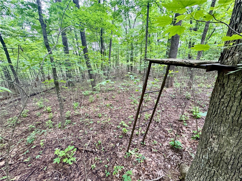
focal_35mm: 14
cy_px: 90
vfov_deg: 85.7
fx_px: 98
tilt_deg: -19.3
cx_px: 121
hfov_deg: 102.1
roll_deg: -1.6
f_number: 2.2
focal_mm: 2.22
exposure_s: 1/99
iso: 200
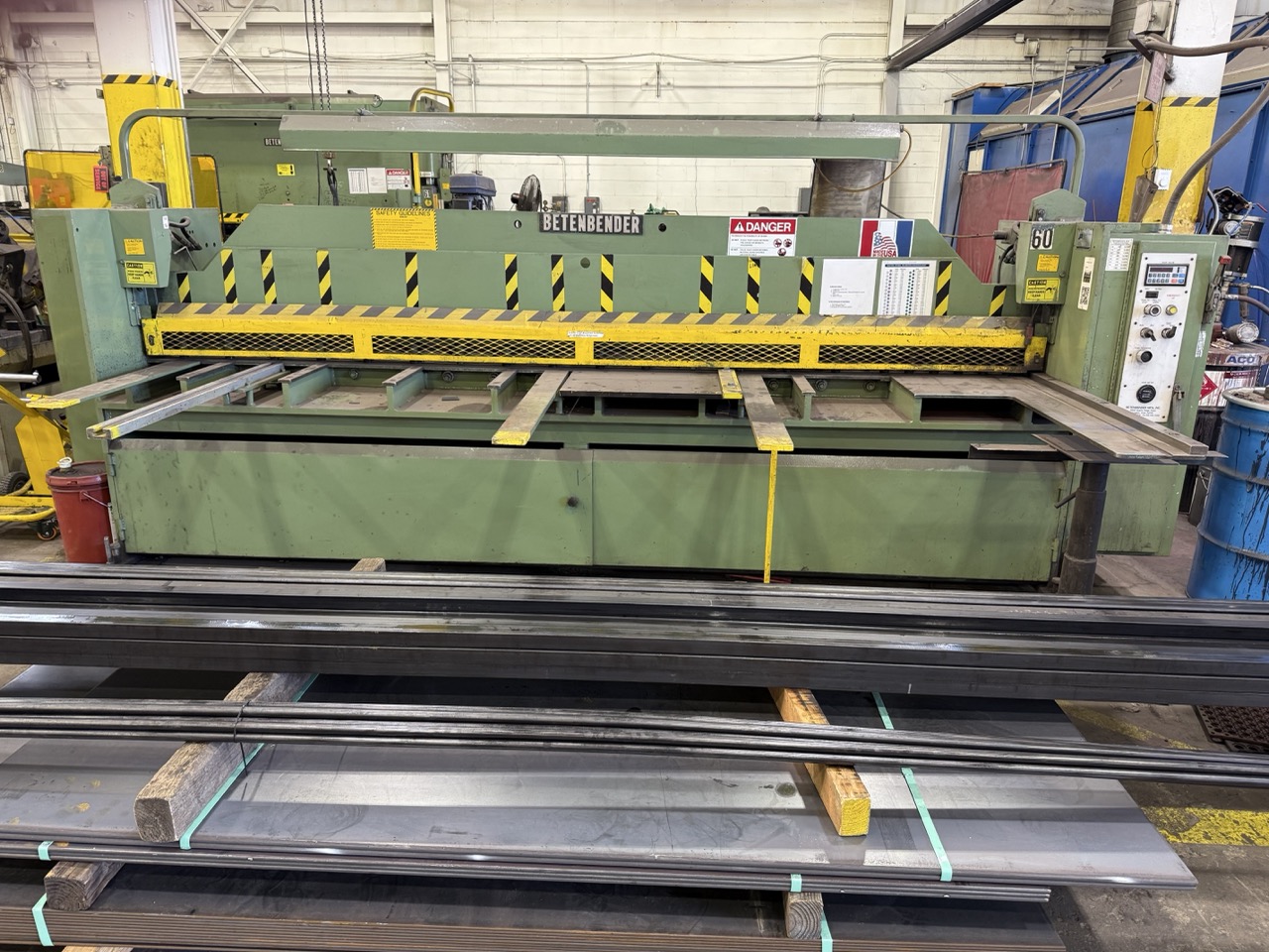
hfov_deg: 71.6
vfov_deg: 56.8
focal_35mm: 24
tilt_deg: -16.7
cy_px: 476
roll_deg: -0.6
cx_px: 634
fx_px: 880
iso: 160
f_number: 1.78
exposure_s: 1/60
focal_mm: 6.76
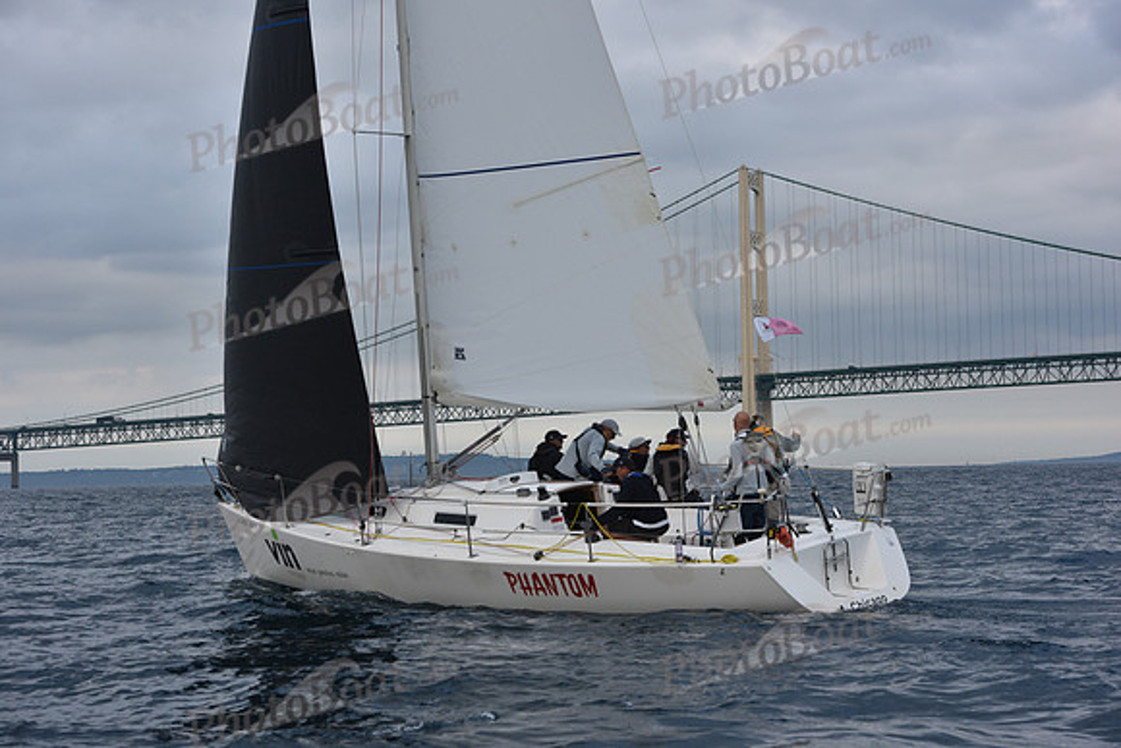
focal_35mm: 70
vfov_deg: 19.5
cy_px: 374
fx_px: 2180
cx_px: 560
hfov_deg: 28.8
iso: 400
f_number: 7.1
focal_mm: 70
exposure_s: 1/800
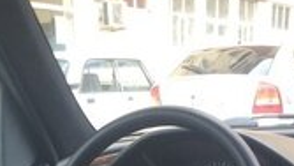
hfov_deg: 22.7
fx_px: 733
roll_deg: +0.1
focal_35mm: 94
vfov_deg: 11.3
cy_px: 357
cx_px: 151
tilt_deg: -20.9
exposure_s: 1/33
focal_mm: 4.15
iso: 50
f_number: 2.2
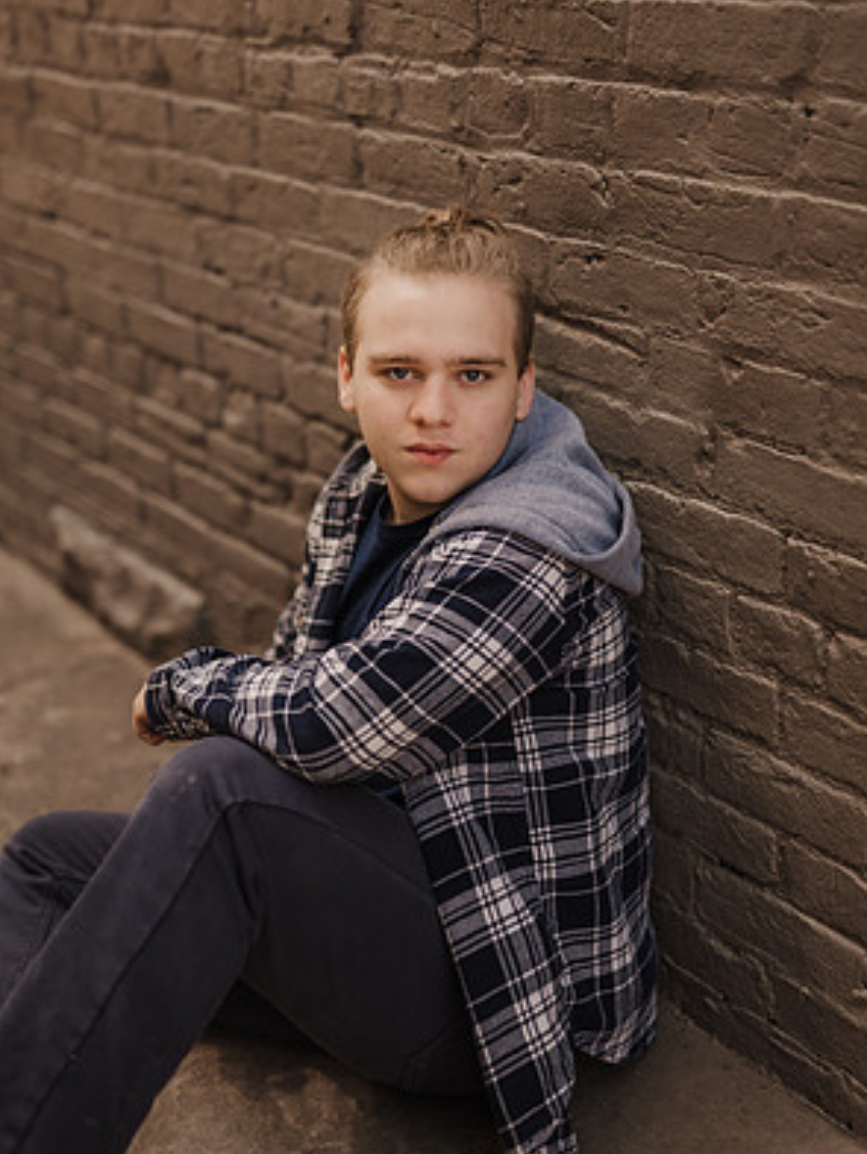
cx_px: 432
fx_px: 1836
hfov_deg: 26.6
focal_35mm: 55
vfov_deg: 34.9
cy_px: 514
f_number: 1.6
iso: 125
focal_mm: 50
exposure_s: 1/500
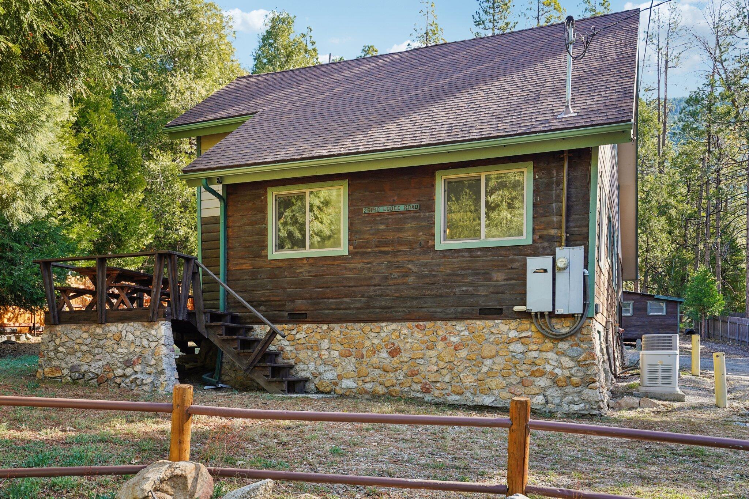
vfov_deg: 40.0
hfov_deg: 57.2
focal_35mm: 33
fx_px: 686
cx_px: 374
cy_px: 250
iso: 250
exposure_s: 1/40
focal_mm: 33
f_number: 8
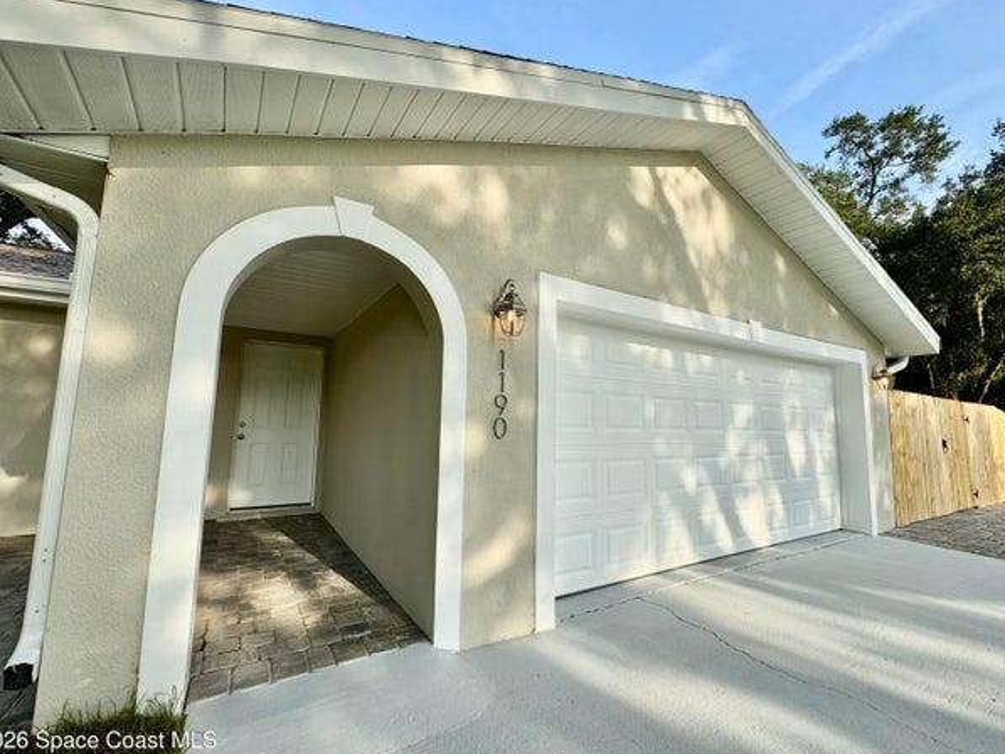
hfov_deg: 98.2
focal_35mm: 15
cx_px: 498
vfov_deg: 81.8
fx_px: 436
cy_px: 374
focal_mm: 2.22
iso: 40
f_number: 2.2
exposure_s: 1/756
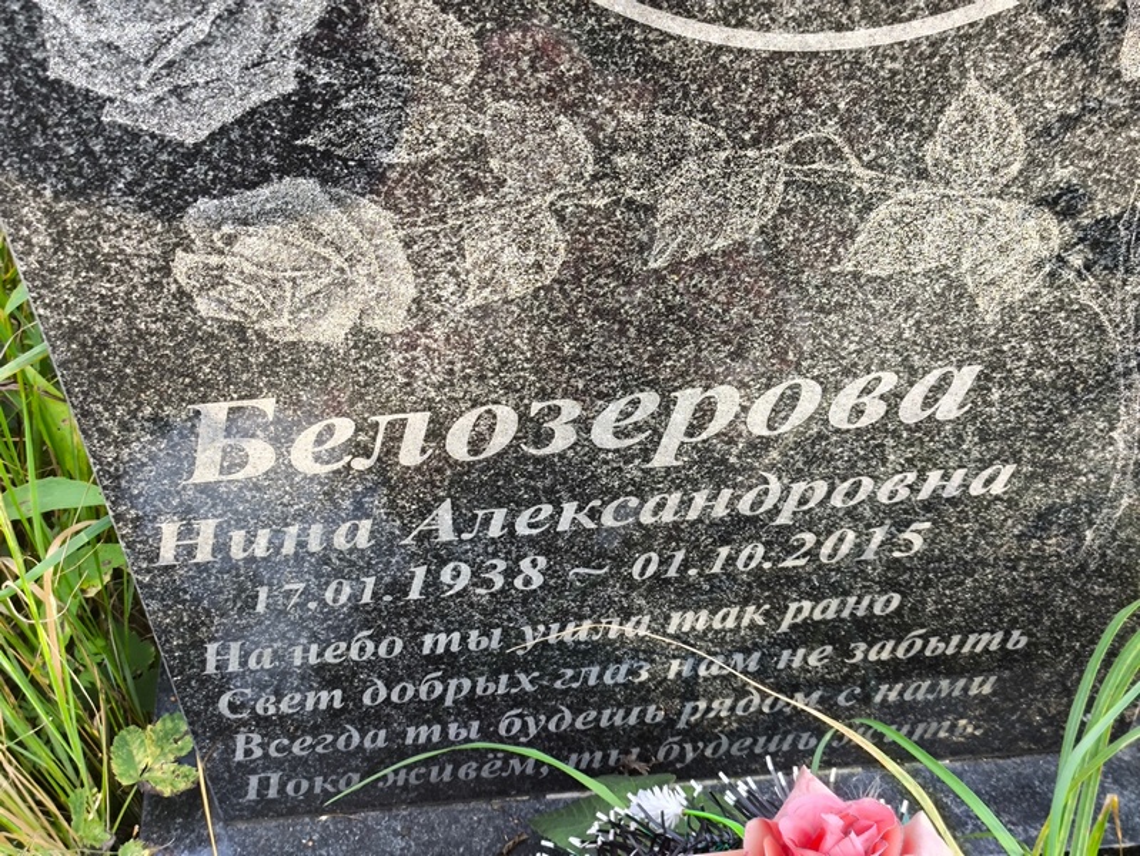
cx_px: 570
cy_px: 428
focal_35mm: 50
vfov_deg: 29.1
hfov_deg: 38.2
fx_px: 1647
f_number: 1.7
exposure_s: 1/60
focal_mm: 4.71
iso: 80
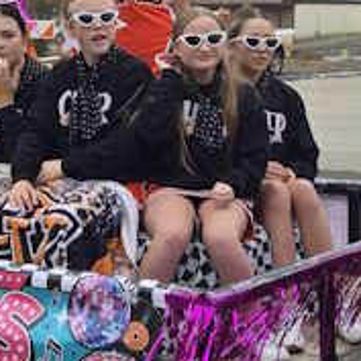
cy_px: 126
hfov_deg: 15.0
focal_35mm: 115
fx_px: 1357
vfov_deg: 15.1
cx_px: 61
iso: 25
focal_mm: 5.4
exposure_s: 1/694
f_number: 1.8
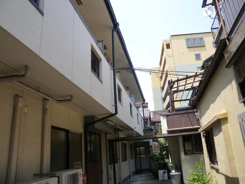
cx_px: 122
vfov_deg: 49.7
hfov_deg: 63.4
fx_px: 198
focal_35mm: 28
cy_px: 92
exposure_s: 1/450
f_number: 3.2
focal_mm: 6
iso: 64
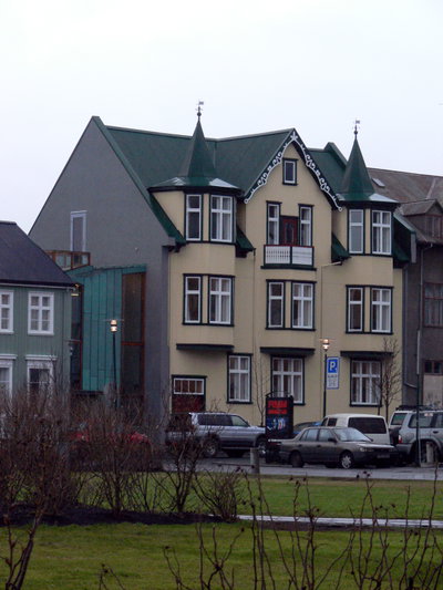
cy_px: 295
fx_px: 2627
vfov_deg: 12.8
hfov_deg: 9.6
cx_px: 222
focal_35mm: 154
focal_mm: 32.6
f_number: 5.6
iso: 400
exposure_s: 1/125
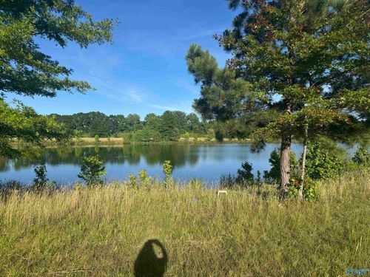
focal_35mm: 24
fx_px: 257
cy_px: 138
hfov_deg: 71.6
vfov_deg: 56.8
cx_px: 185
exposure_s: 1/4049
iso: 80
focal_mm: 6.76
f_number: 1.78
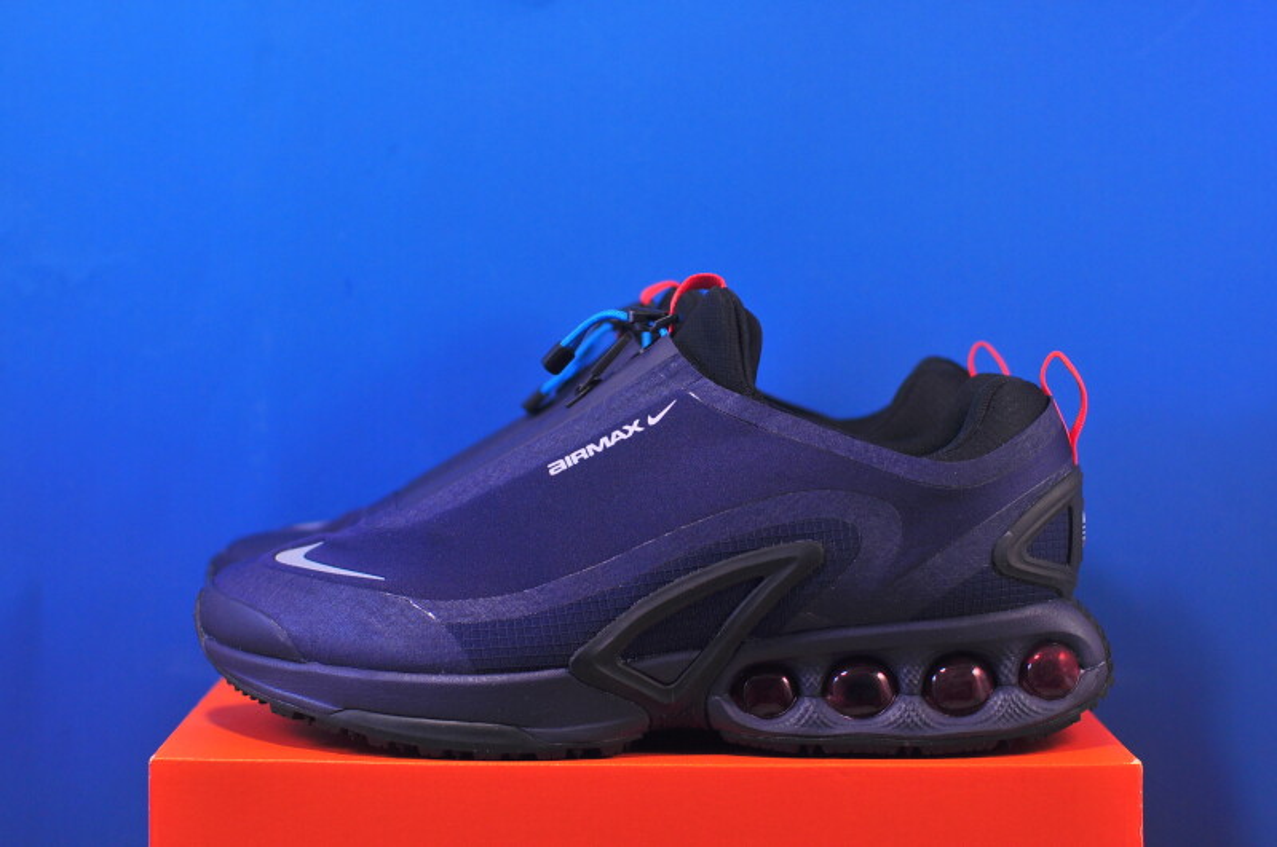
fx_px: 2657
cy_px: 424
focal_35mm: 75
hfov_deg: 27.0
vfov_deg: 18.1
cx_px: 638
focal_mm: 50
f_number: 2.5
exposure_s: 1/320
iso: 250
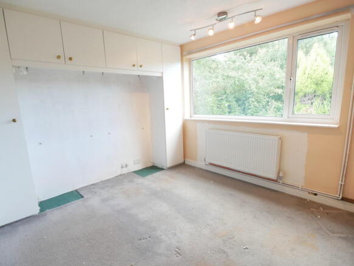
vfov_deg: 71.6
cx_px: 177
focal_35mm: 18
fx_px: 184
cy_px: 133
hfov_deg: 87.7
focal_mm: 9
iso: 640
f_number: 4
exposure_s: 1/60
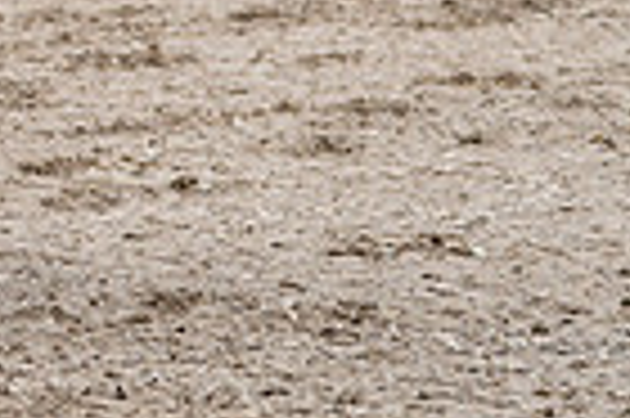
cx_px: -144
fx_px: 11764
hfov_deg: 3.1
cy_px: -443
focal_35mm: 673
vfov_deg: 2.0
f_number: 5.6
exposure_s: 1/200
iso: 100
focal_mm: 162
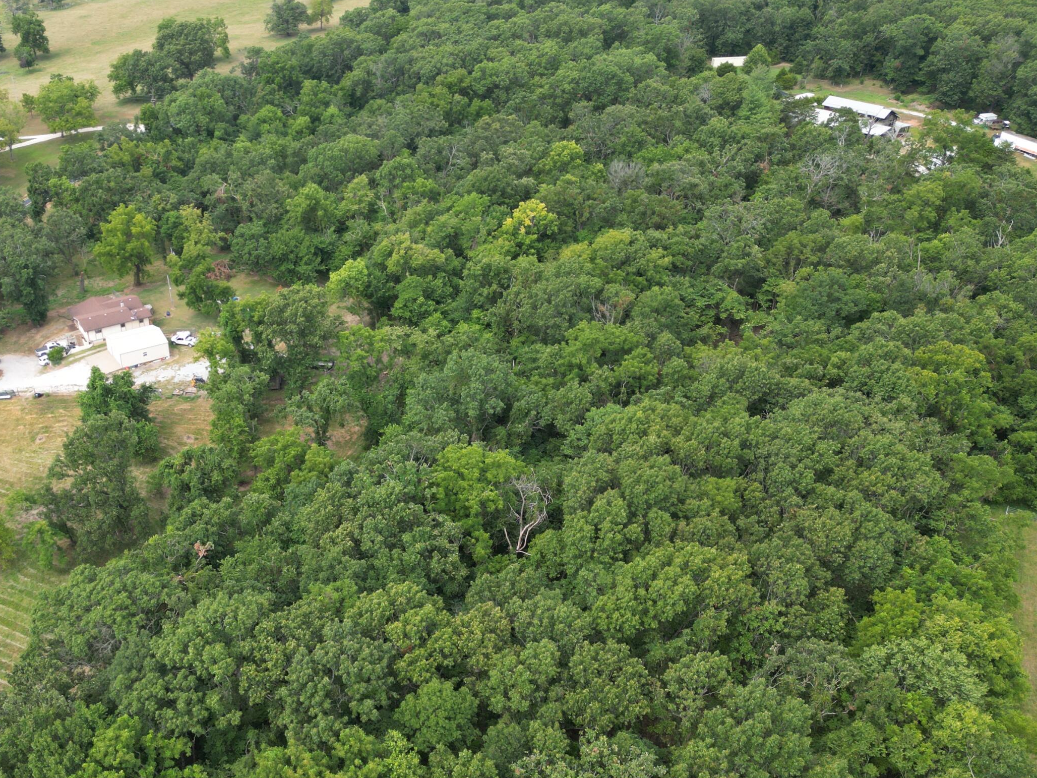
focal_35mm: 35
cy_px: 439
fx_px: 1049
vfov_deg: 40.6
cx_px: 339
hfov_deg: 51.6
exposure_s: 1/800
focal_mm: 6.72
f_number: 1.7
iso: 100
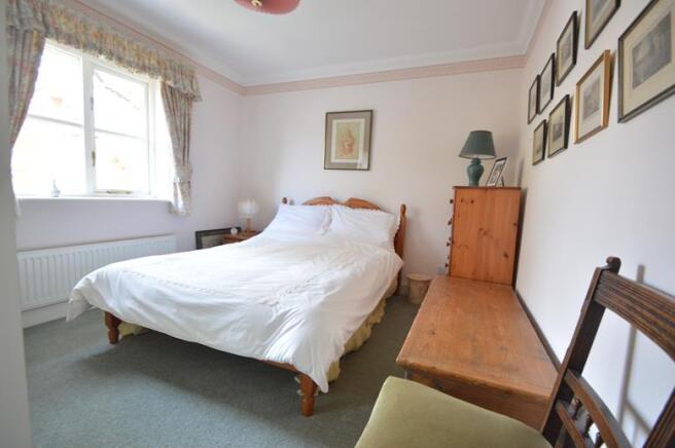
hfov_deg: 100.4
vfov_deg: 77.2
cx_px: 338
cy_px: 224
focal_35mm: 15
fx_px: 281
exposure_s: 1/15
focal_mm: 10
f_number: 3.5
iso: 400
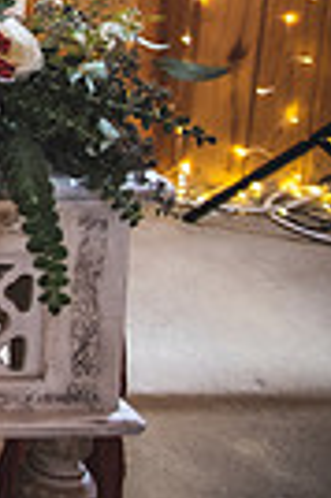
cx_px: -718
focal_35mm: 104
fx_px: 1438
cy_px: -206
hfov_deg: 9.6
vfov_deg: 17.9
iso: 800
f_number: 2.8
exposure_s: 1/125
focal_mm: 24
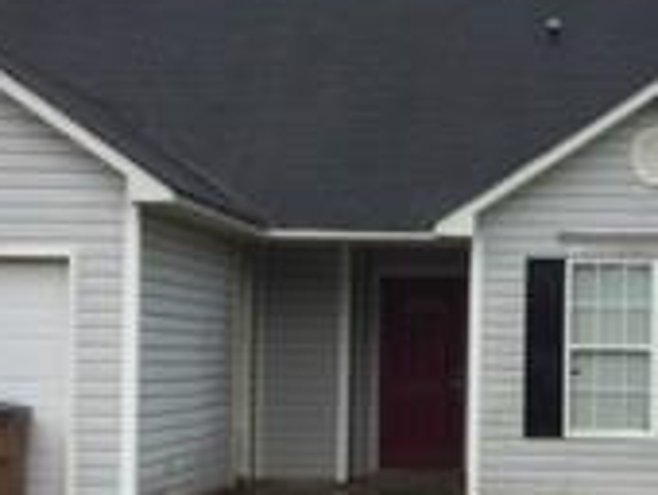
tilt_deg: -1.8
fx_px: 2075
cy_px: 437
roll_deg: -2.2
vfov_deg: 13.5
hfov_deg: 17.9
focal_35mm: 109
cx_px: 472
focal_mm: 4.15
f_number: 2.2
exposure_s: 1/682
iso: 32
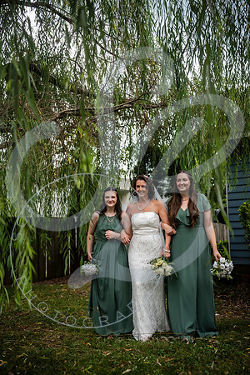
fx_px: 437
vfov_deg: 46.4
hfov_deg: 31.9
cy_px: 188
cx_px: 125
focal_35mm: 42
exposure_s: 1/250
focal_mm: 42
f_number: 2.8
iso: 500
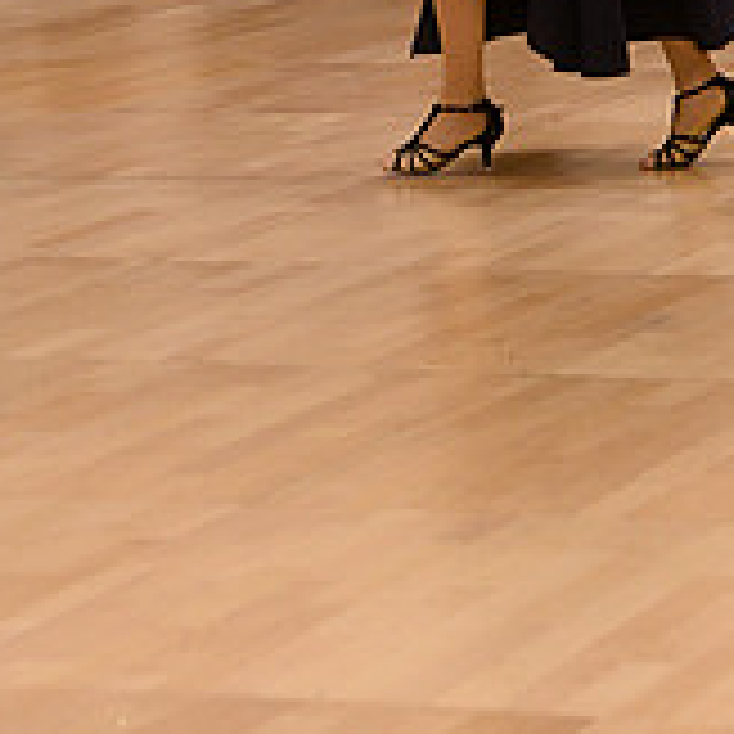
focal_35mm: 235
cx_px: 385
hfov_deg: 7.4
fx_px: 5638
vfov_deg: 7.3
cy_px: -347
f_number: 4.5
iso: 1600
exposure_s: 1/250
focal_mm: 78
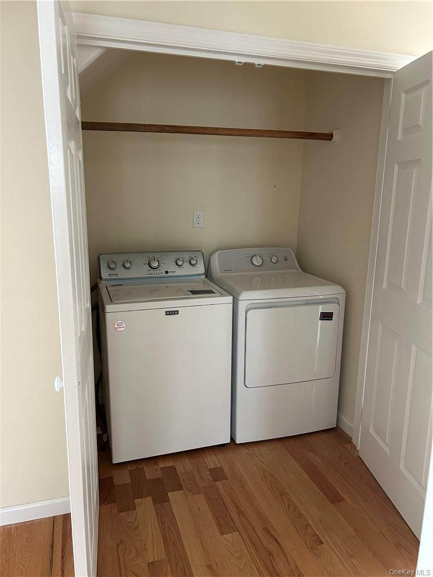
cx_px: 216
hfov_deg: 53.1
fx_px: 434
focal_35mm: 26
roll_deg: -1.0
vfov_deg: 67.3
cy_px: 288
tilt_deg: -12.5
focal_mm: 5.7
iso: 250
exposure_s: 1/60
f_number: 1.5
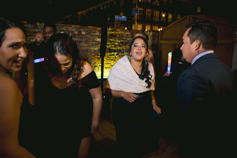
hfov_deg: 65.5
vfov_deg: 46.4
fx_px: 184
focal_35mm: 28
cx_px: 118
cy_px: 79
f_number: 2.8
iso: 1000
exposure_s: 1/60
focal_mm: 28
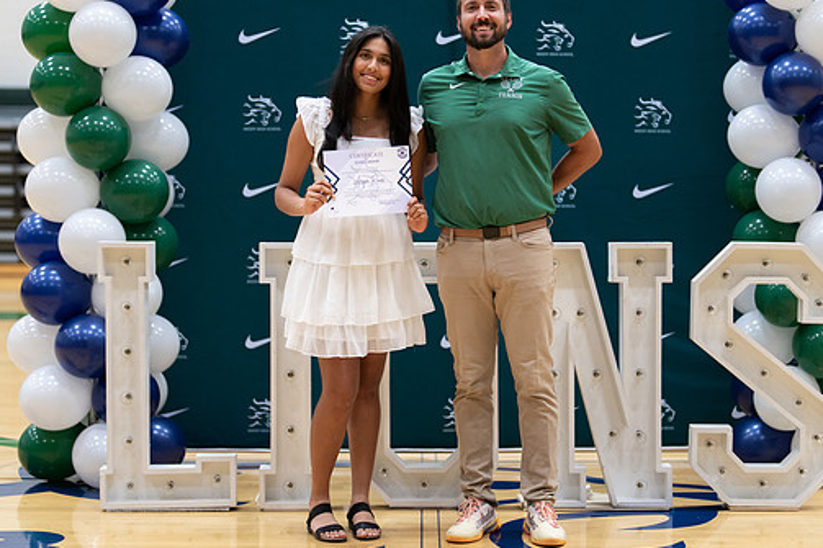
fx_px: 1782
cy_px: 235
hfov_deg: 26.0
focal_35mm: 78
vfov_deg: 17.5
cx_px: 456
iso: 400
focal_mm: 50
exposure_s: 1/320
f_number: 1.2
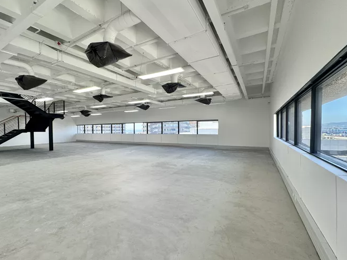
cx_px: 146
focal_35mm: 17
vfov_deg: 74.7
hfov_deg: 90.3
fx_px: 170
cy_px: 134
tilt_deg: -1.3
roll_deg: +0.3
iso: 100
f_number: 2.2
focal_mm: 2.22
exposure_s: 1/100
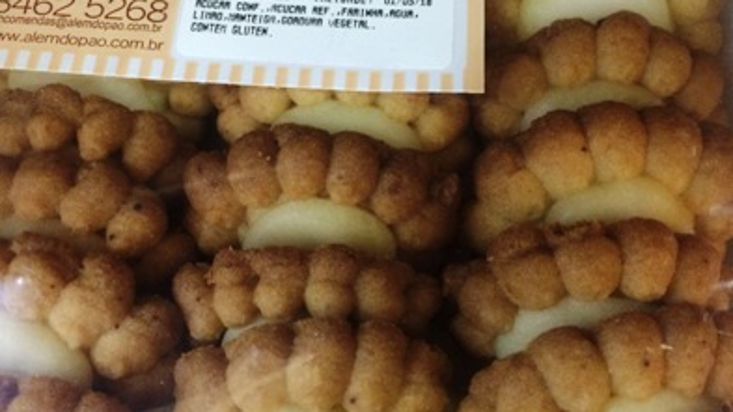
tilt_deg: -54.1
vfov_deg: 32.5
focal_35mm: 36
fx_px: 700
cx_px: 330
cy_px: 130
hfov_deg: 55.2
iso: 320
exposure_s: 1/17
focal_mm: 4.15
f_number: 2.2
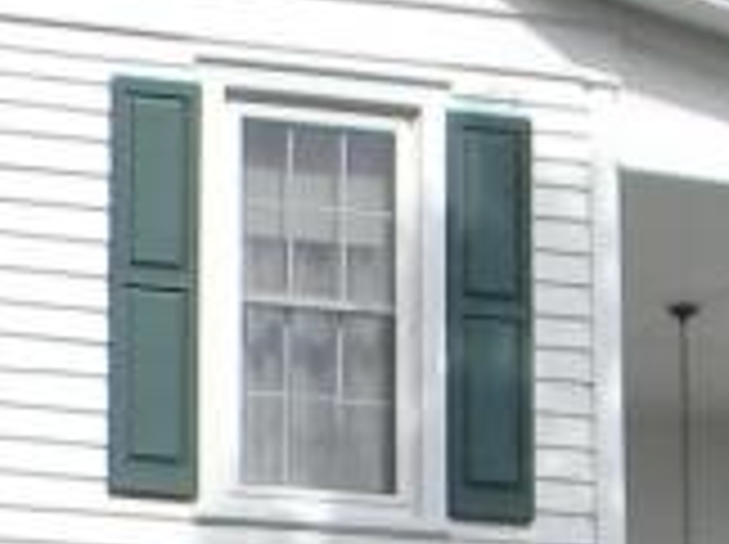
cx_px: 248
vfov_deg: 6.4
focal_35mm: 228
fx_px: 4794
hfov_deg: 8.7
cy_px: 841
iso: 80
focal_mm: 6.4
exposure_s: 1/240
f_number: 7.4
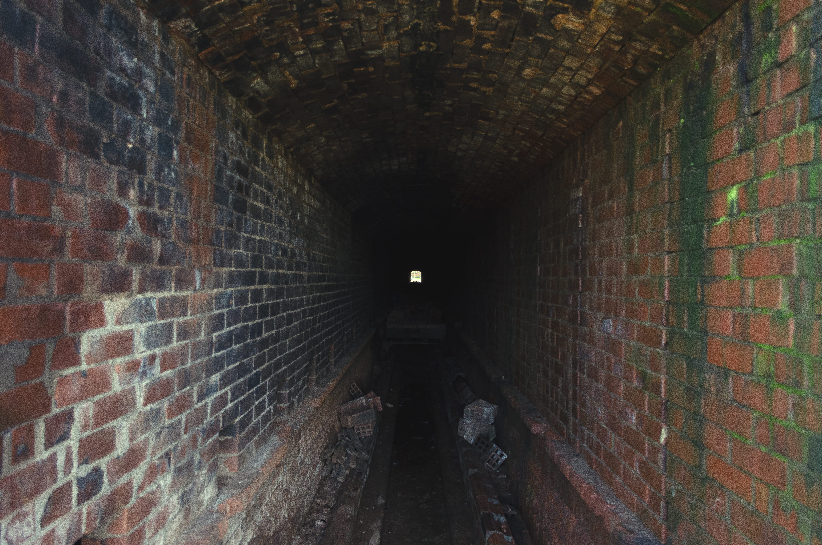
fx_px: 615
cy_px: 272
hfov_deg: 67.5
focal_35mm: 27
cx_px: 411
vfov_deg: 47.7
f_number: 4.5
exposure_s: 1/200
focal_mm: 18
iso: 1000
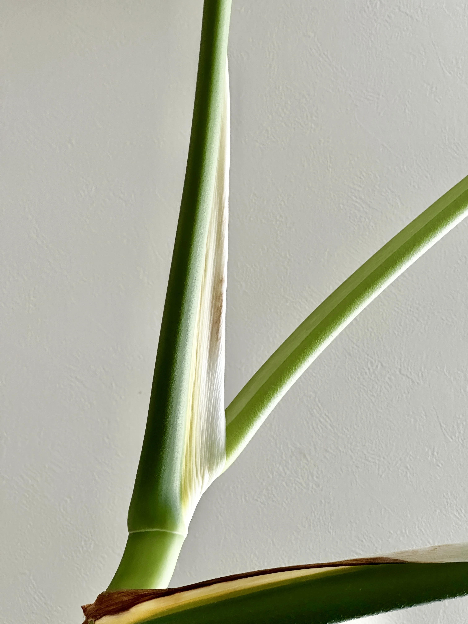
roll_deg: -0.9
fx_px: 1388
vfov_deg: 25.3
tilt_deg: +2.0
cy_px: 312
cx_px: 234
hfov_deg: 19.1
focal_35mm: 77
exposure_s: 1/60
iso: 320
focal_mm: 9
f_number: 2.8
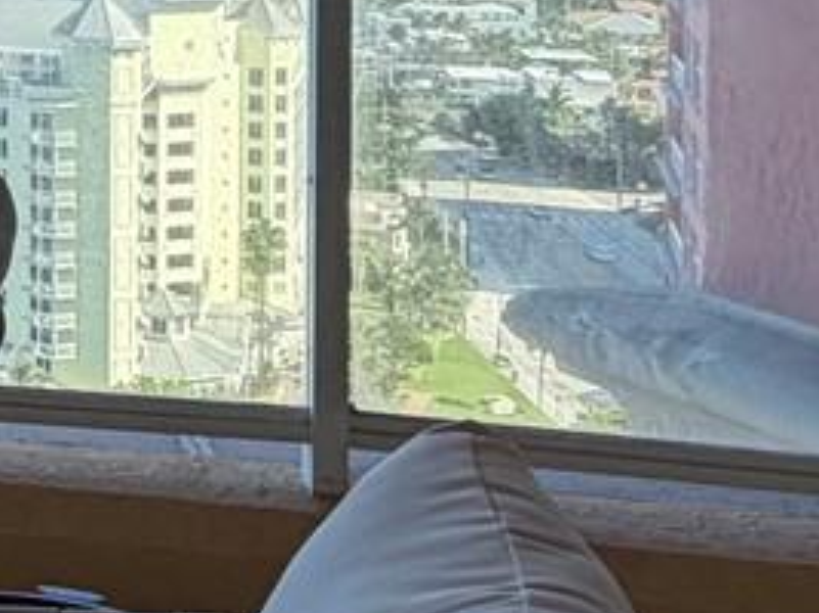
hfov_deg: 16.9
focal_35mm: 84
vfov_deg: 16.7
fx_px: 1987
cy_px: -150
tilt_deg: -2.6
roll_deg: +1.0
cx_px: -840
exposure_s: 1/734
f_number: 2.2
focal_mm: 2.22
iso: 40
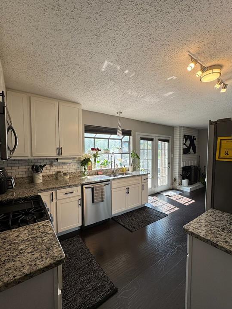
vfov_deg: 98.1
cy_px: 159
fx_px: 134
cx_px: 110
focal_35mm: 15
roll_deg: +1.2
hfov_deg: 81.7
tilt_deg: -3.4
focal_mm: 2.22
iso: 40
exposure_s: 1/107
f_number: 2.2
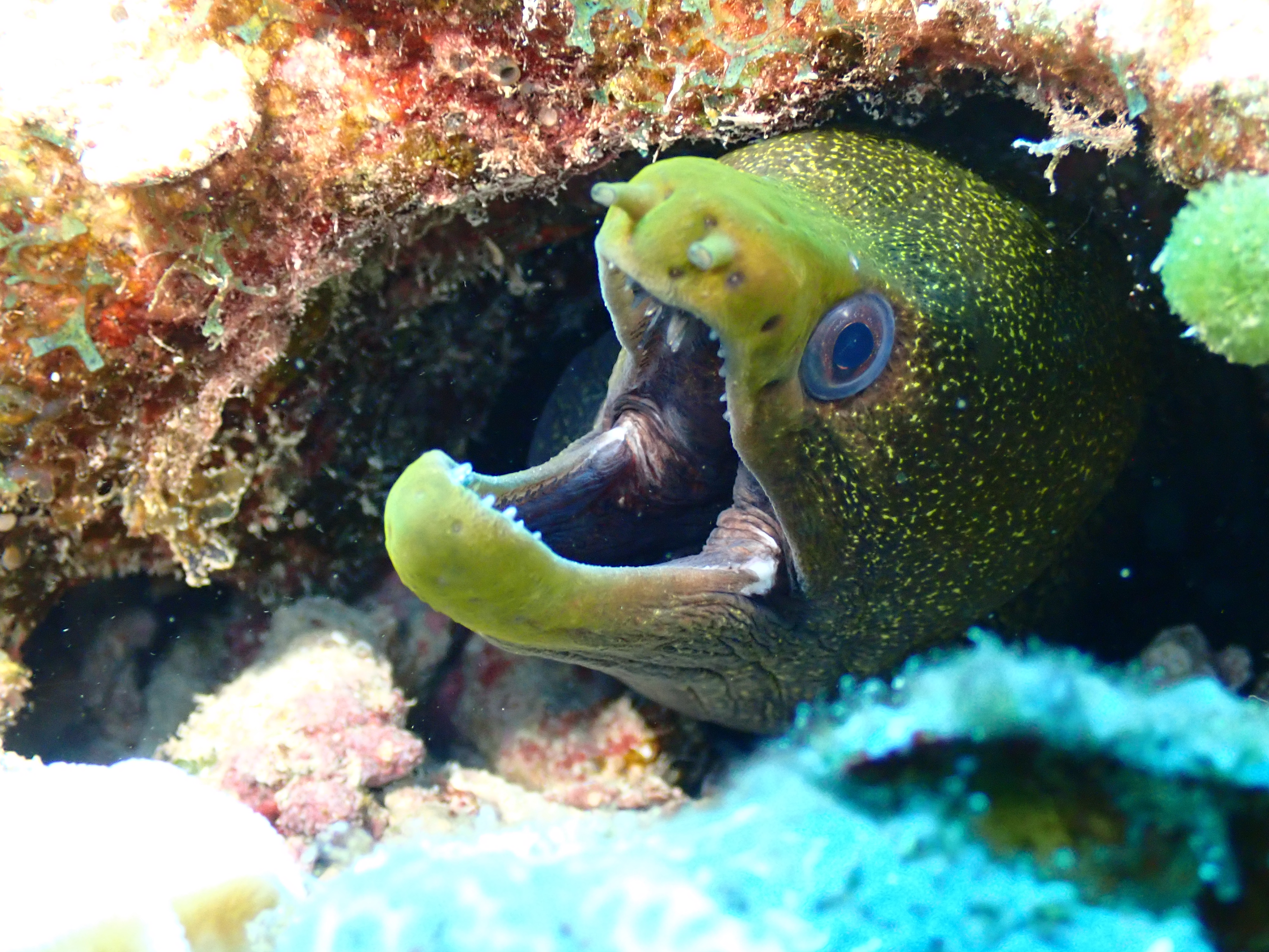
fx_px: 1980
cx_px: 634
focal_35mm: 54
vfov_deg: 27.0
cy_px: 476
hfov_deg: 35.5
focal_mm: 9.65
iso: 800
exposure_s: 1/50
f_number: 10
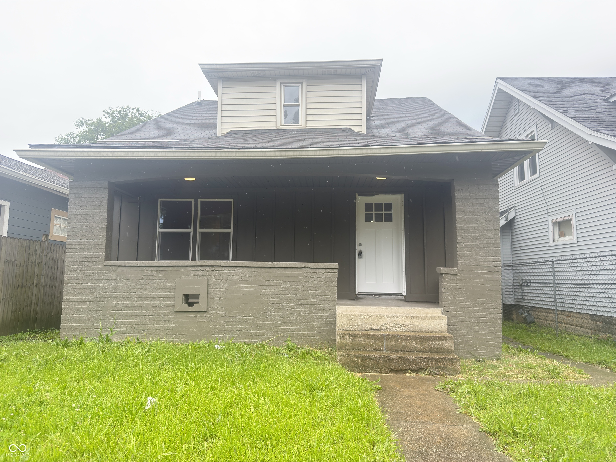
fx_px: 427
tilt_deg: +7.7
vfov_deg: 56.8
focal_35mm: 24
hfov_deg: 71.6
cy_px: 231
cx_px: 308
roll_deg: +0.3
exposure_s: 1/557
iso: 100
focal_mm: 6.76
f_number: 1.78
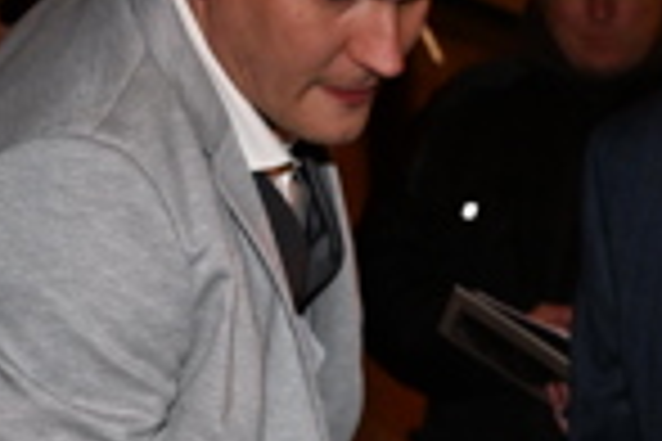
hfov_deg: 12.9
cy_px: 765
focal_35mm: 155
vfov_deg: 8.5
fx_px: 2850
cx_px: 833
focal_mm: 33
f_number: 3.5
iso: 4000
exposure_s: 1/80
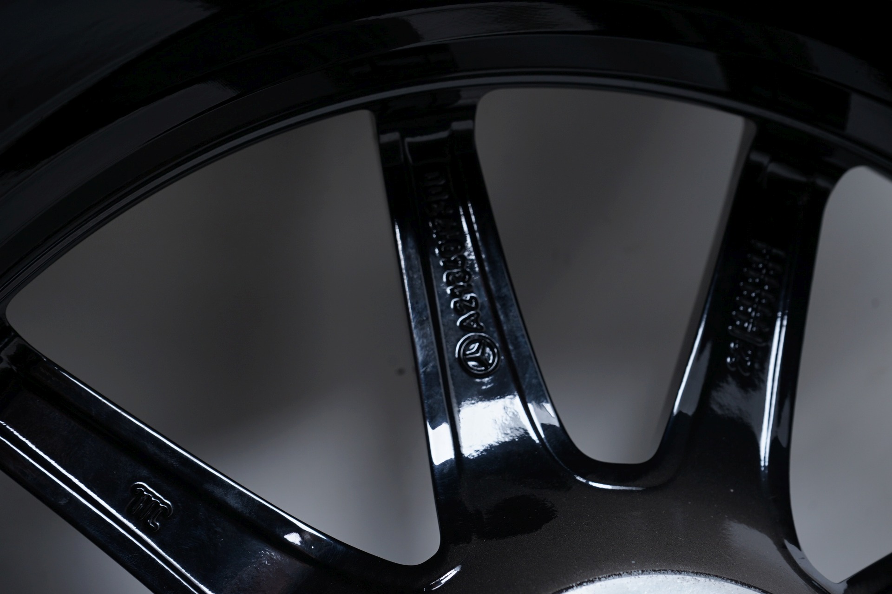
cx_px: 446
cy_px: 297
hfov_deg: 43.6
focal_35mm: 45
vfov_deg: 29.8
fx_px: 1114
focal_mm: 45
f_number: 7.1
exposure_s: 1/125
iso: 250
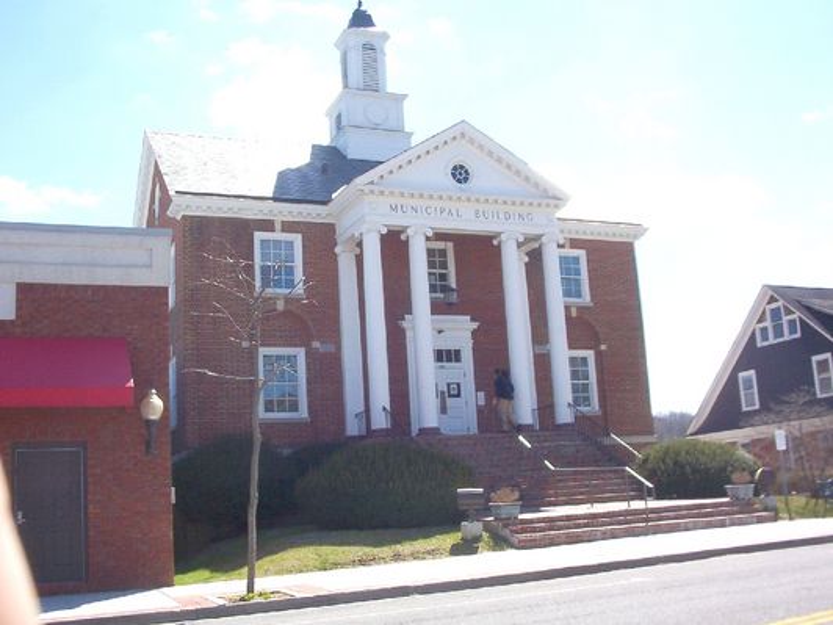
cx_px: 416
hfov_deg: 47.9
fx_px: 938
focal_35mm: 39
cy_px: 312
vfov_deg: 36.8
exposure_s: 1/471
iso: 100
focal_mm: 6
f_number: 4.5
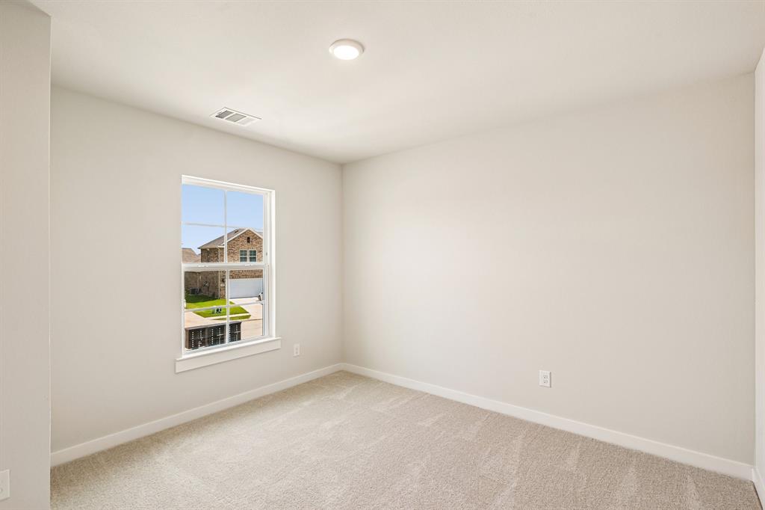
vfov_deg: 72.0
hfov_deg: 95.0
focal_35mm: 16
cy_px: 255
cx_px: 382
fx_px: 350
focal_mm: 16.5
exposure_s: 1/80
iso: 400
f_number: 8
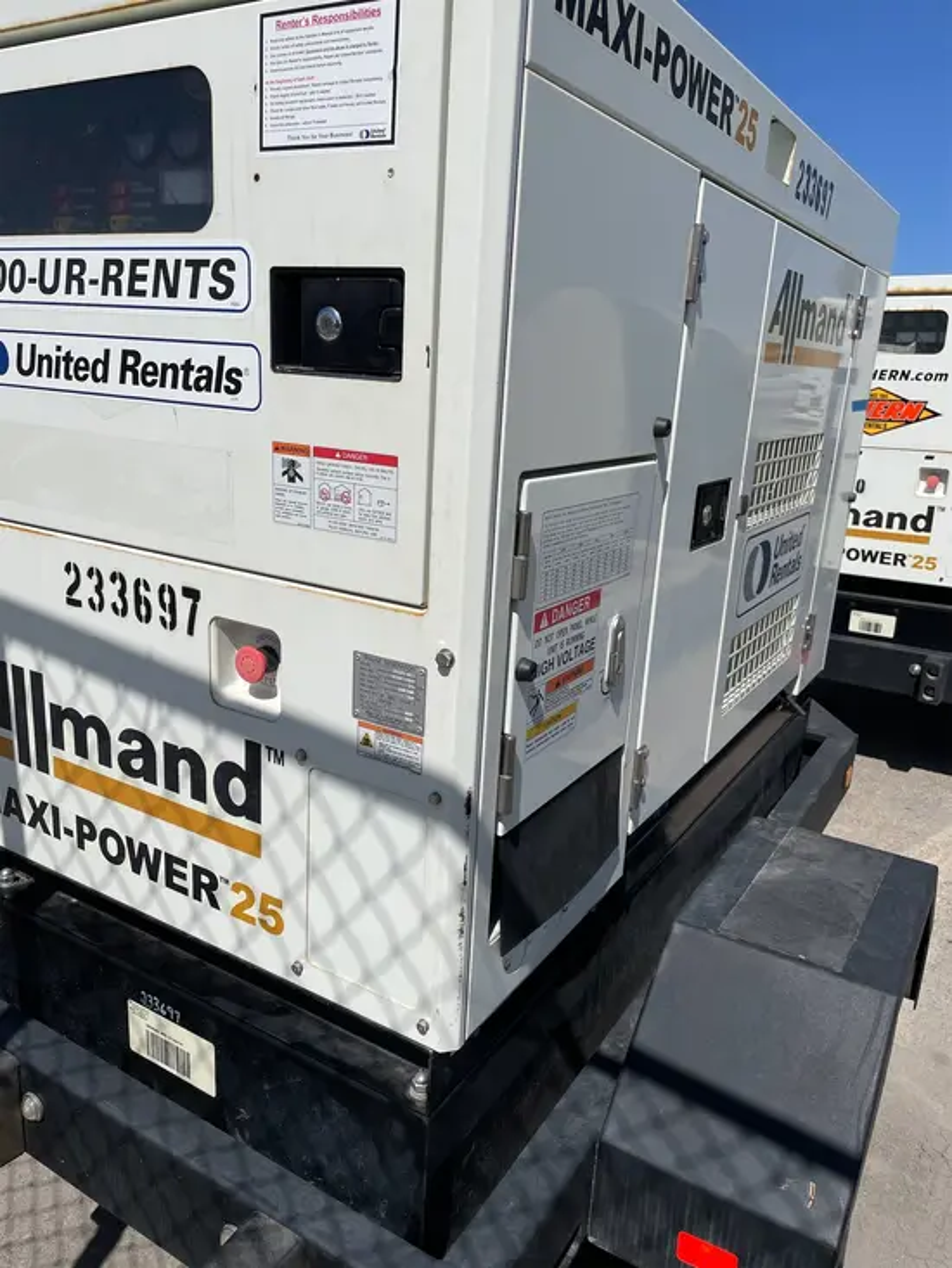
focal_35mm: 26
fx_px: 953
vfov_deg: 67.3
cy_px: 634
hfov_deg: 53.1
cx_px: 476
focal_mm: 4.2
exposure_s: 1/13333
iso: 50
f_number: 1.6
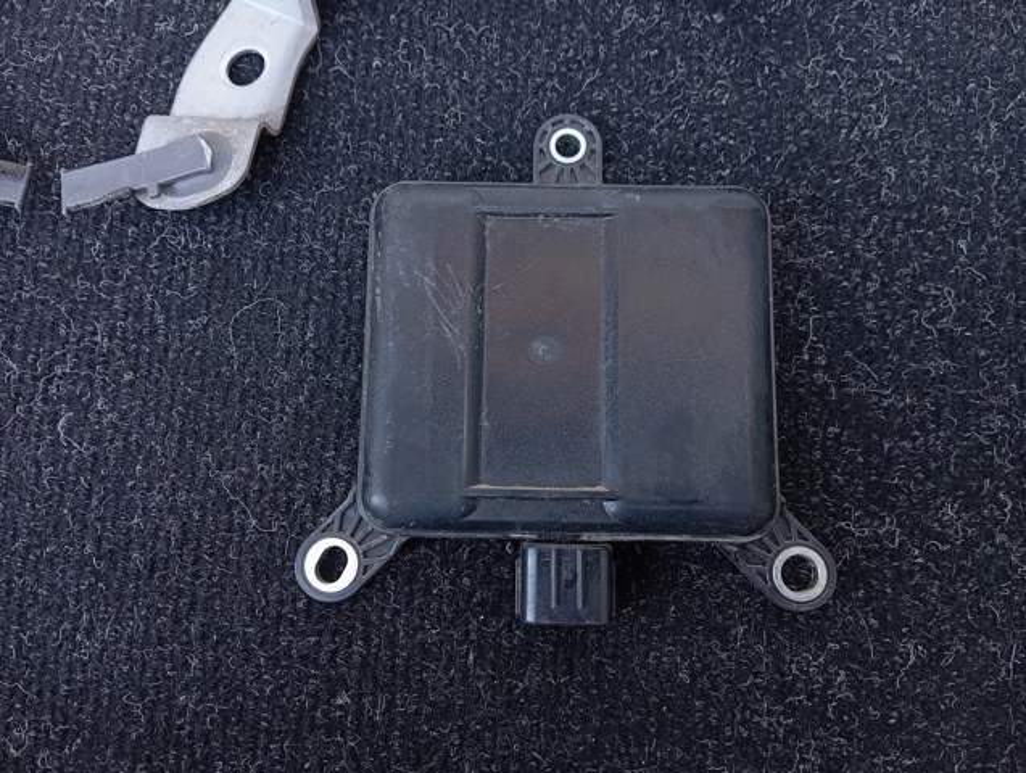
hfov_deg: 63.4
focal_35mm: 28
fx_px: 831
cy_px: 386
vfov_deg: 49.9
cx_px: 513
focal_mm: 4.22
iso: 169
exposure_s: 1/33.3
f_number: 1.8
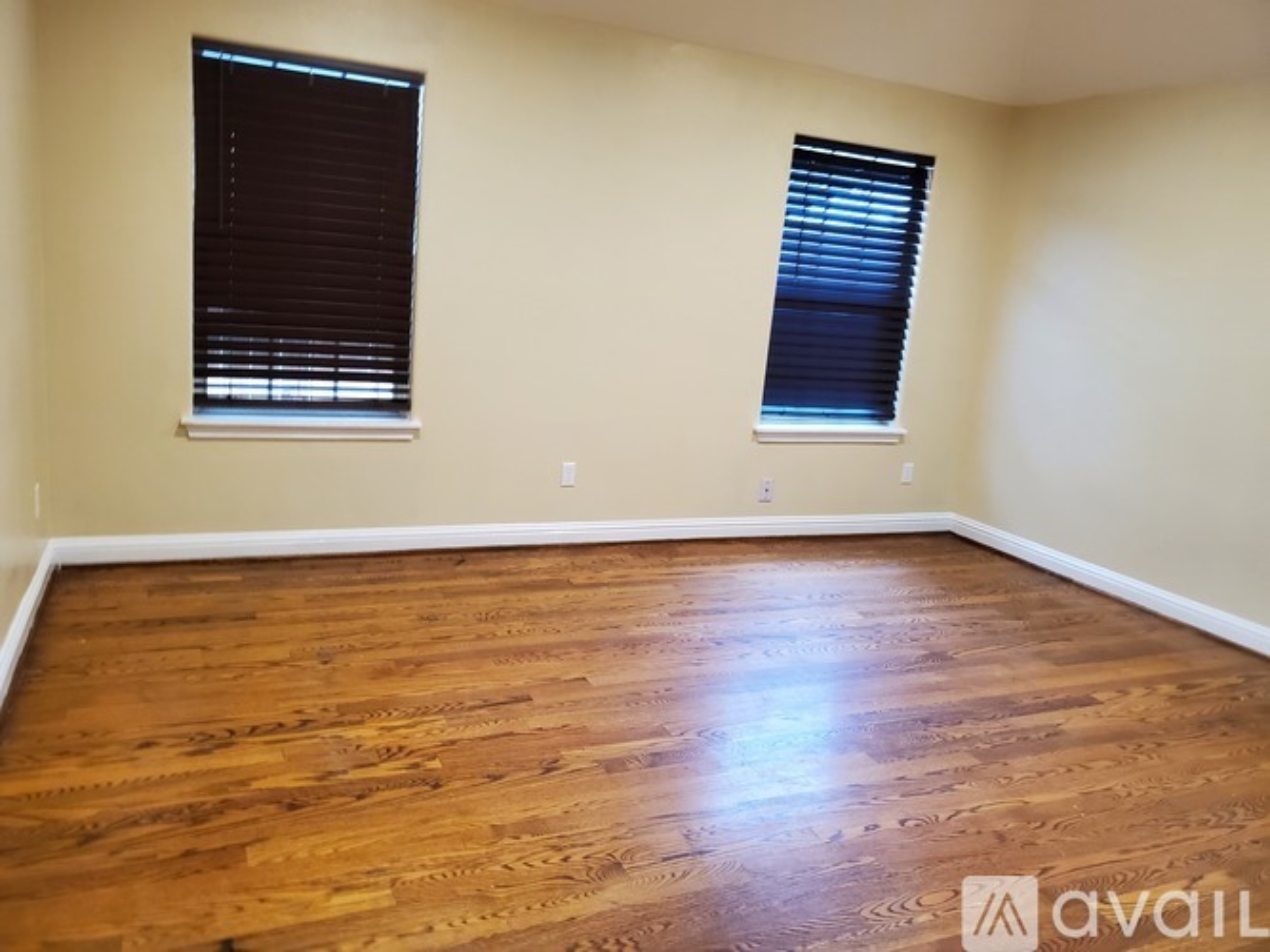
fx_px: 954
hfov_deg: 67.3
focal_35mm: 26
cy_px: 476
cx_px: 635
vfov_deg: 53.0
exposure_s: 1/39
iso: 200
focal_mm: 4.3
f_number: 1.5
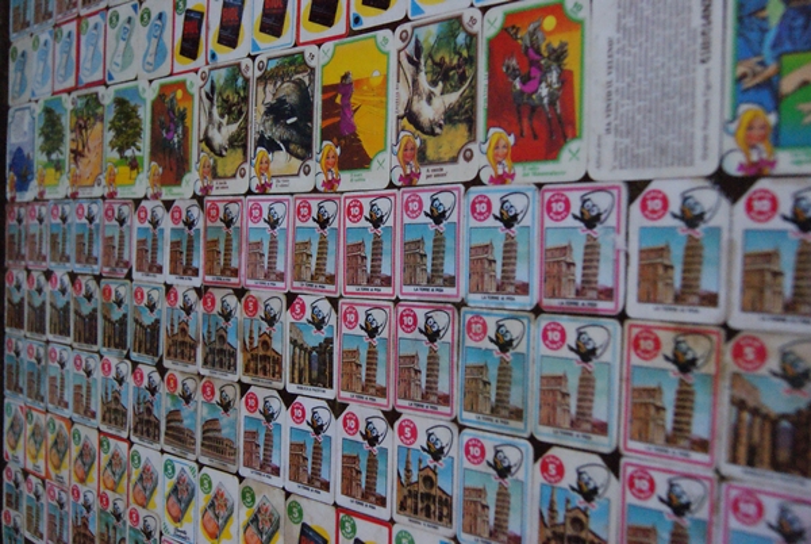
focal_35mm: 39
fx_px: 880
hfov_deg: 49.5
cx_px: 406
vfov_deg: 34.3
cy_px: 272
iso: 3200
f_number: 5.6
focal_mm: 26
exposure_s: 1/40
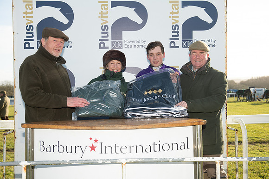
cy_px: 90
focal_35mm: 48
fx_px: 359
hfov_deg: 41.1
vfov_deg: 28.1
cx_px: 134
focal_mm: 48
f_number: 5
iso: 100
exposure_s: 1/250
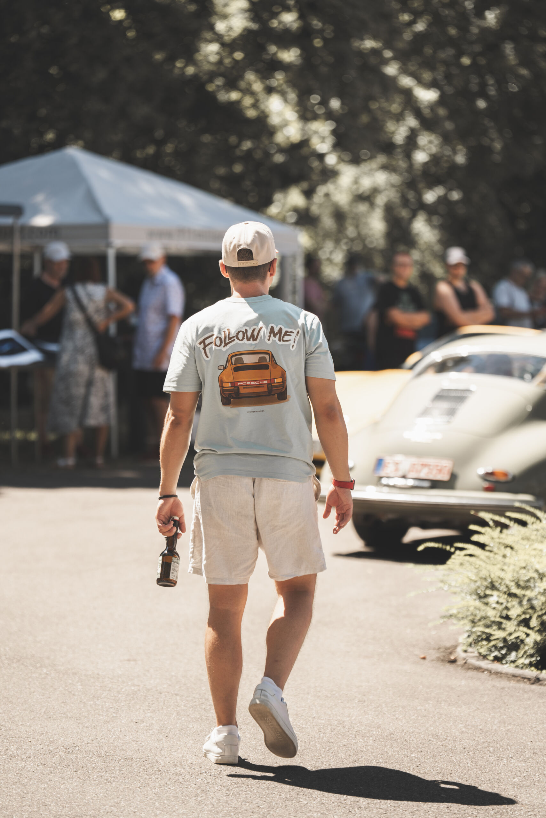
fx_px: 3025
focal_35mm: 133
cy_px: 409
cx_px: 273
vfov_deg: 15.4
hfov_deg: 10.3
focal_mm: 133
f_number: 2.8
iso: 100
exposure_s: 1/250
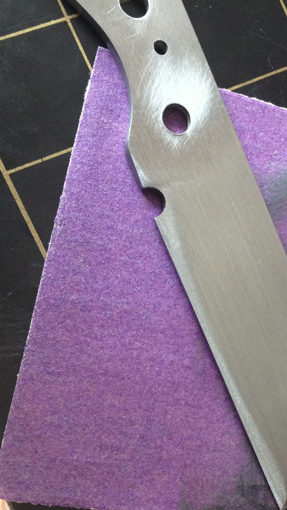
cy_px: 338
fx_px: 785
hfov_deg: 20.5
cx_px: 223
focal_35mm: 58
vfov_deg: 35.7
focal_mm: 4.28
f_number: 2.4
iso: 160
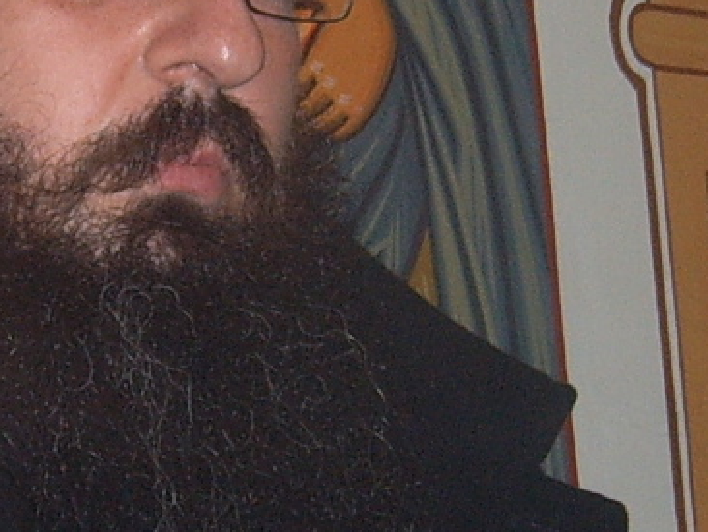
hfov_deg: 12.9
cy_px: 284
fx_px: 3131
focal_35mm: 153
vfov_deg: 9.7
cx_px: 178
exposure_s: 1/30
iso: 69
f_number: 5.8
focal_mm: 5.8
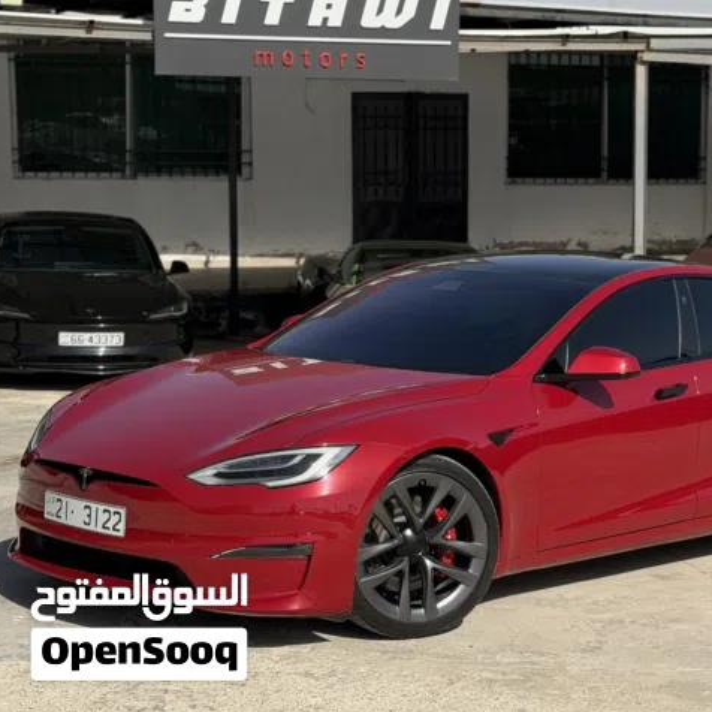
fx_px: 1326
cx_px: 473
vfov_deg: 30.0
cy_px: 357
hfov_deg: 29.8
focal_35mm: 57
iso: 64
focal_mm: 6.76
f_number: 1.78
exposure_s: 1/5587
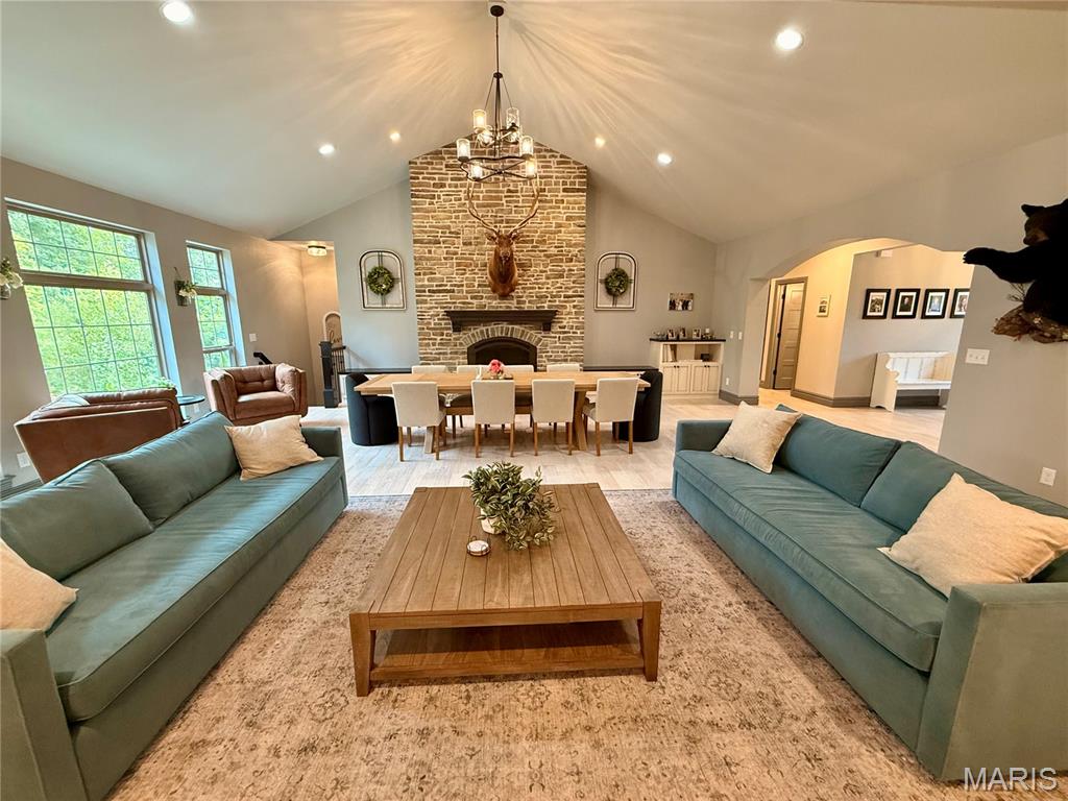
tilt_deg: -10.6
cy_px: 400
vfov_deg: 85.7
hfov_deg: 102.1
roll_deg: -0.2
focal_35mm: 14
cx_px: 534
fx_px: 432
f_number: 2.2
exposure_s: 1/60
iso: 400
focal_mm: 2.22
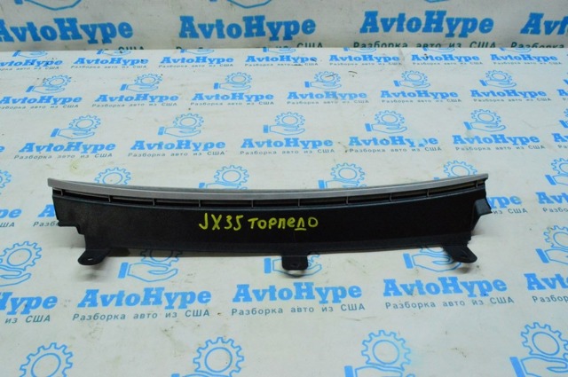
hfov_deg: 62.0
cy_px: 188
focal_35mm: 30
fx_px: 473
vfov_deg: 43.5
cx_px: 284
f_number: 22
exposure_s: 1/50
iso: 6400
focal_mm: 20
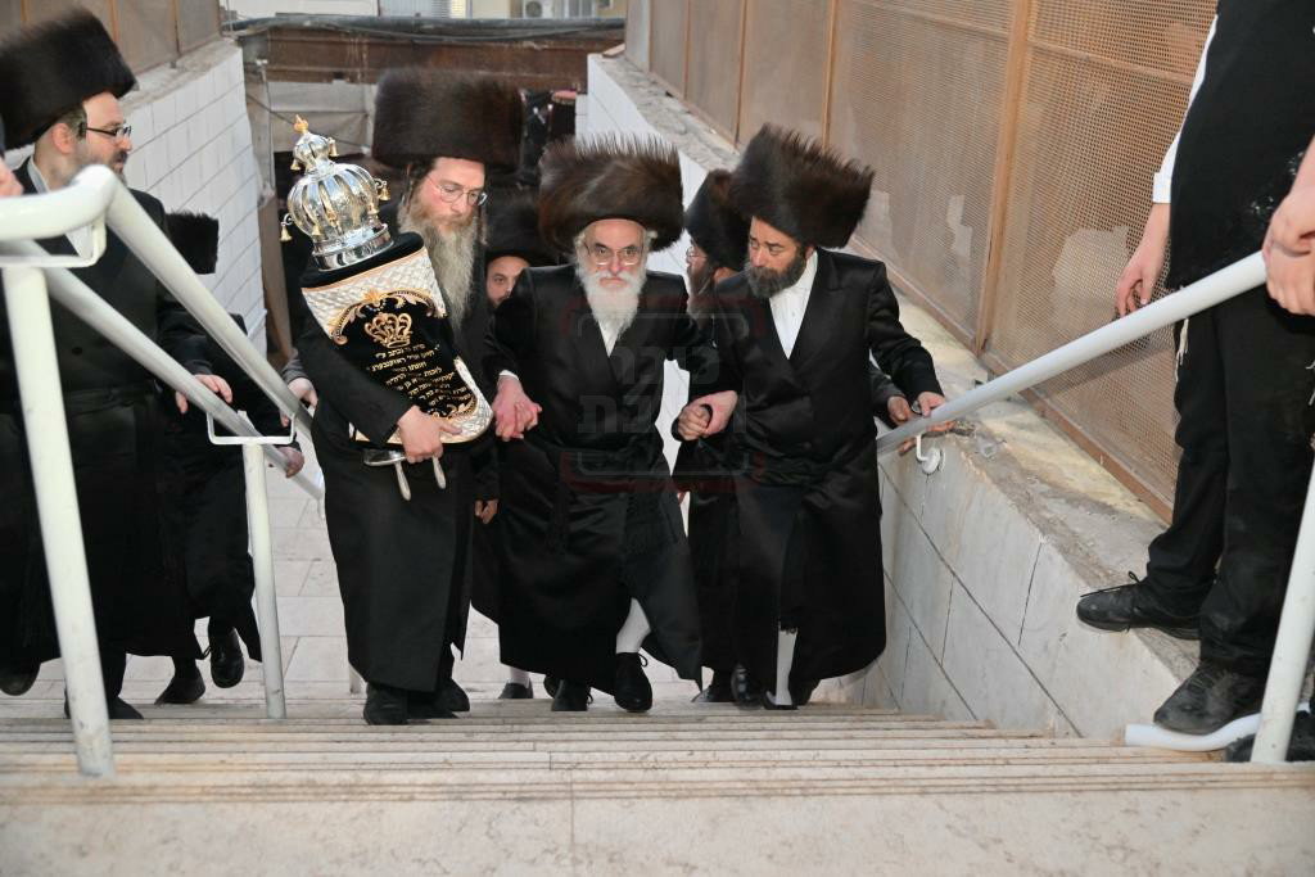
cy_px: 438
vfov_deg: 35.1
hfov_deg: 50.7
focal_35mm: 38
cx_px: 658
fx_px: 1388
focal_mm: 38
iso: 1600
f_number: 4
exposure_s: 1/200
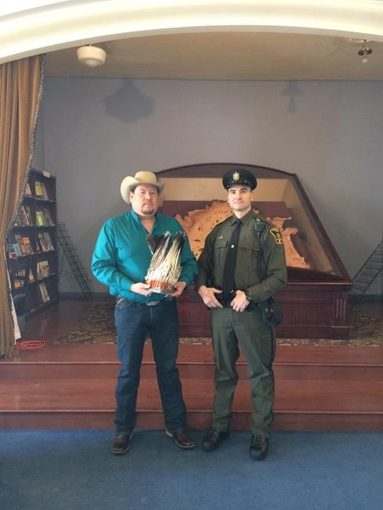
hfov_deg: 48.3
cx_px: 192
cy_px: 255
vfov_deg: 61.6
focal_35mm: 29
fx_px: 428
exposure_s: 1/30
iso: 250
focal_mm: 4.15
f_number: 2.2
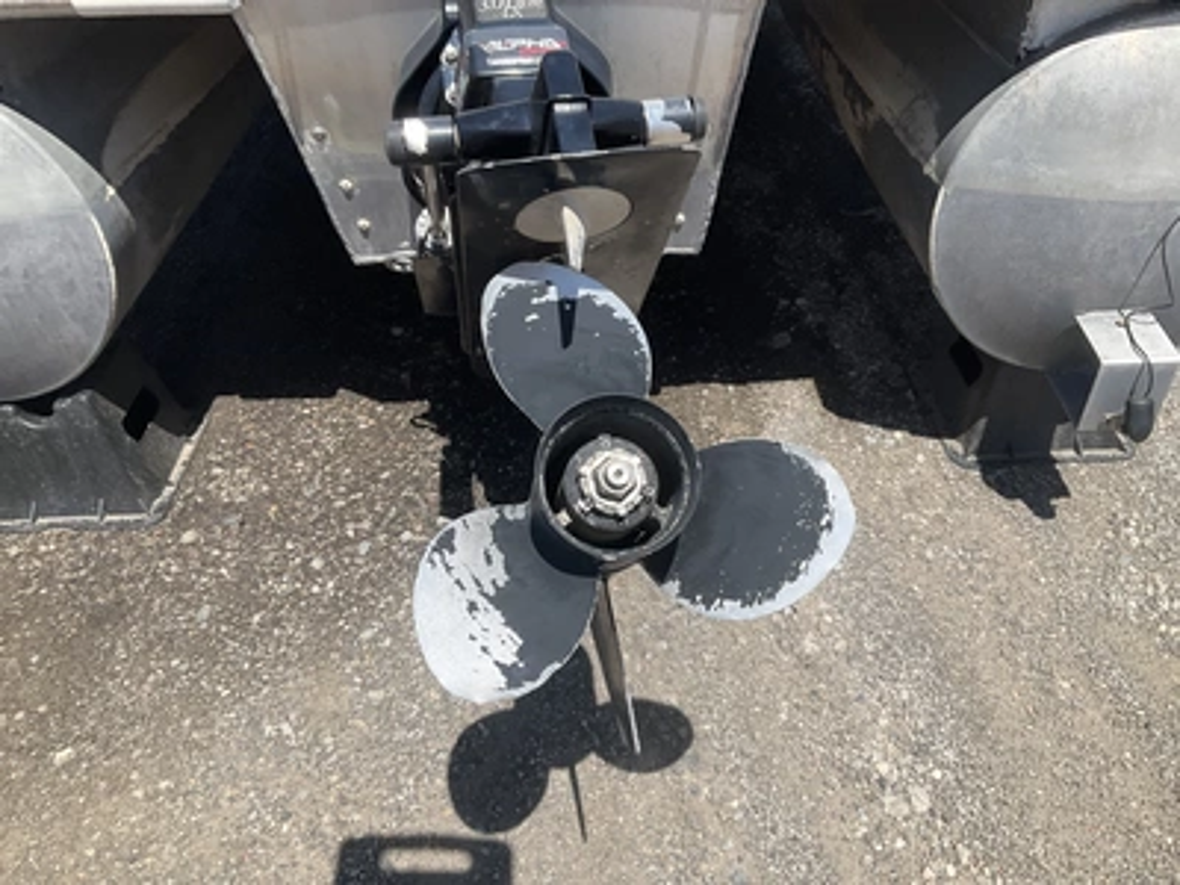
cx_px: 590
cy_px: 442
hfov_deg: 61.7
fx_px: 989
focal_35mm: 29
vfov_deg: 48.2
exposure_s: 1/1675
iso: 25
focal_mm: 3
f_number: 1.8
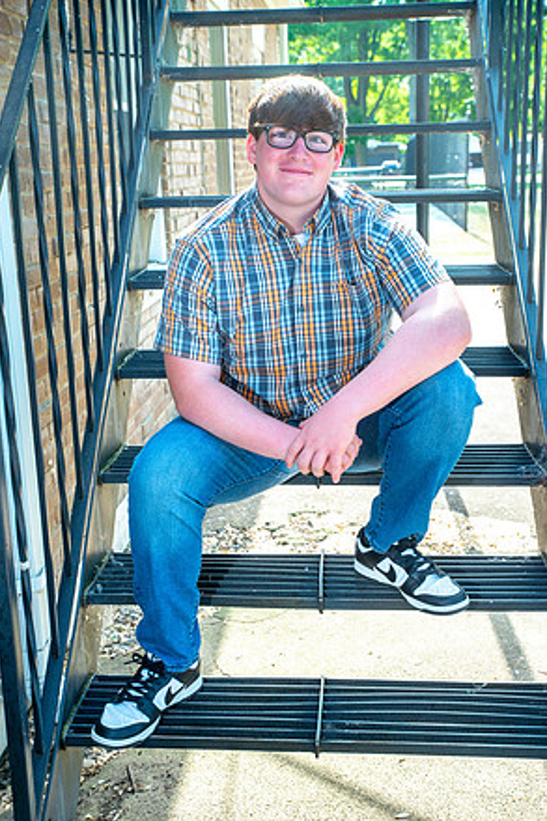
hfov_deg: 31.2
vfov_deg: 45.4
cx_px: 269
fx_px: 981
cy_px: 403
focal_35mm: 43
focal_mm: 42
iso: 320
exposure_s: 1/125
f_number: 7.1
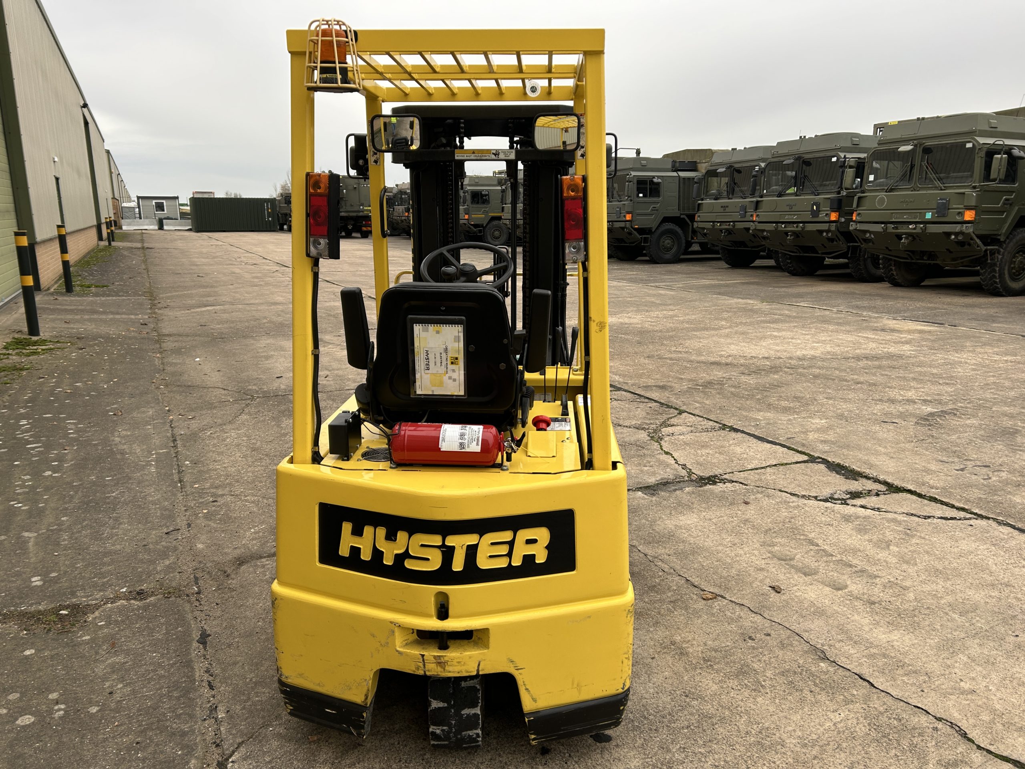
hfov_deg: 67.3
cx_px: 512
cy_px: 384
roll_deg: +0.2
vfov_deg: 53.1
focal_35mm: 26
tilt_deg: -12.2
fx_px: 770
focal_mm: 5.7
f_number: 1.5
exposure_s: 1/121
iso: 32
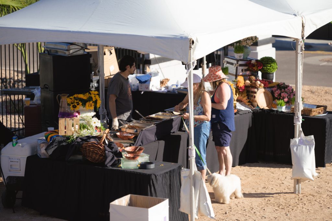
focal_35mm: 200
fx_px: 1845
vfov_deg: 6.9
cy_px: 110
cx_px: 166
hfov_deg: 10.3
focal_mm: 200
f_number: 2.8
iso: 64
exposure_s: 1/1000
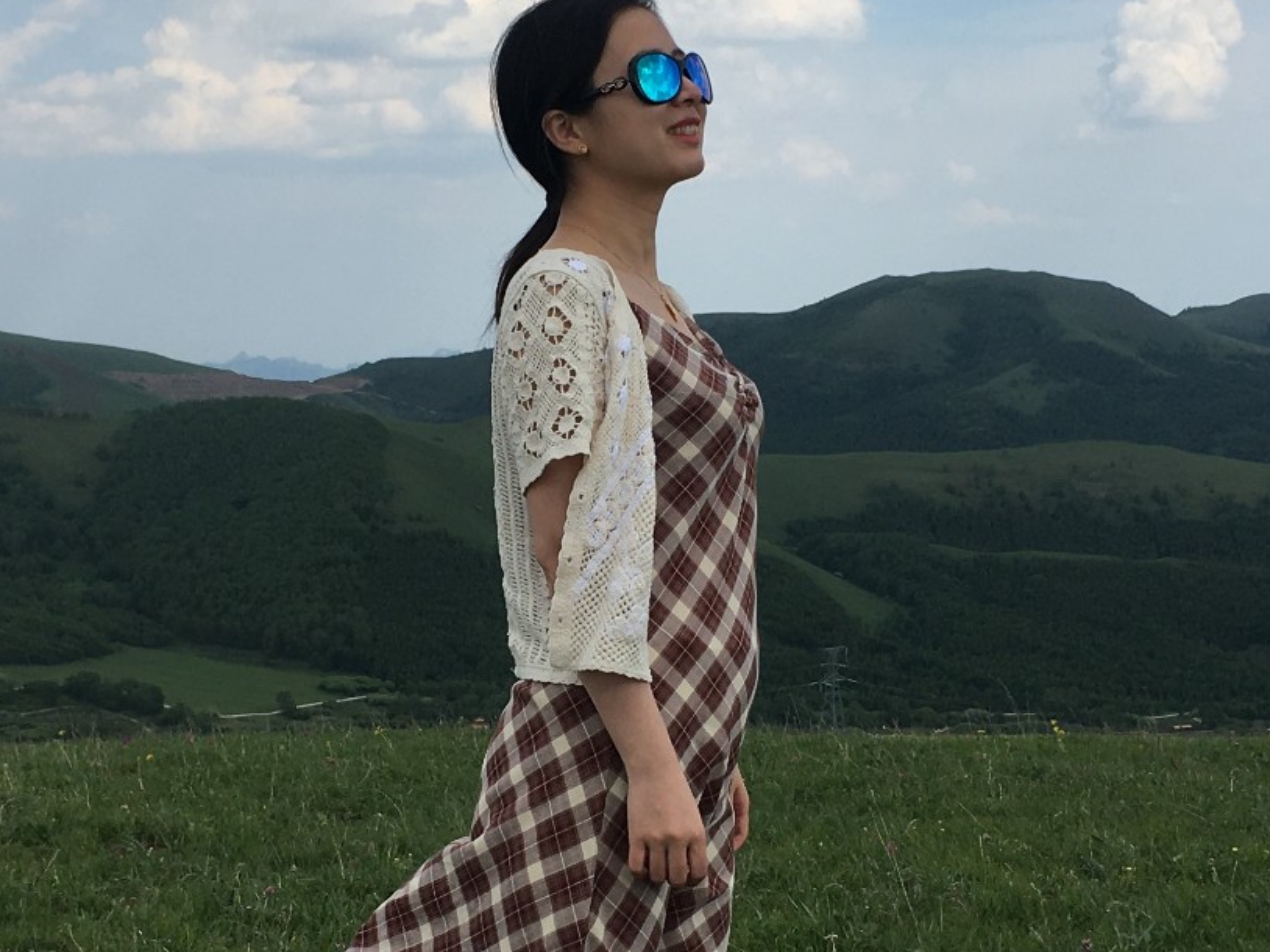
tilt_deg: -4.1
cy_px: 562
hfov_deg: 26.7
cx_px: 566
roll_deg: -0.5
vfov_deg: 20.1
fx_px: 2677
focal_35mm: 73
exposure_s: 1/1508
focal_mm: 4.15
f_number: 2.2
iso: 25
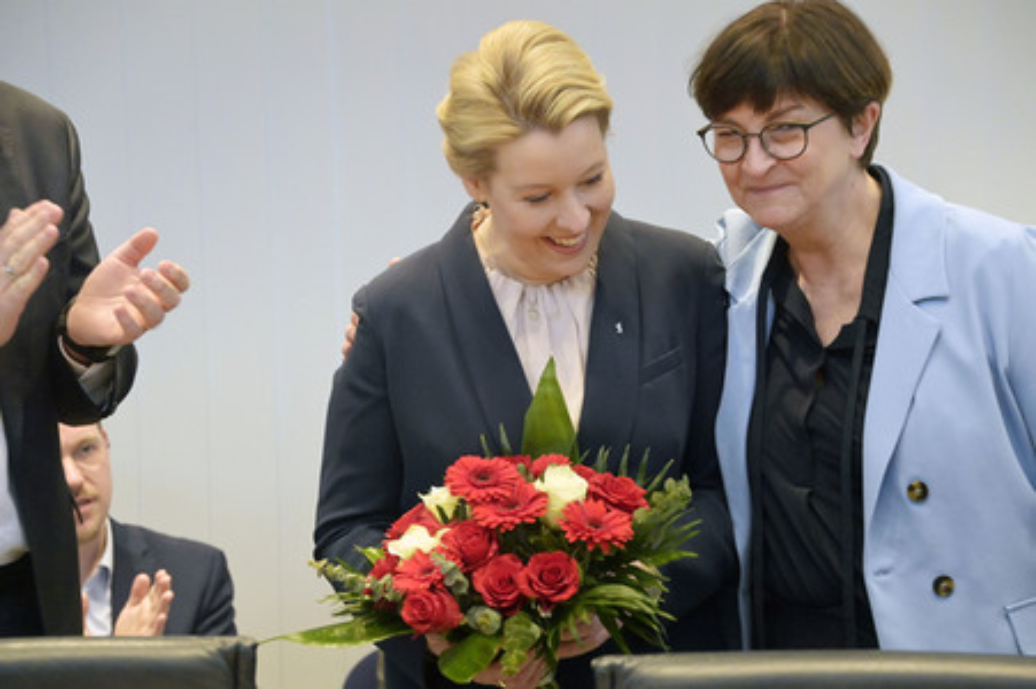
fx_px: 3336
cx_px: 518
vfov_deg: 11.8
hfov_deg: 17.7
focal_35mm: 116
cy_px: 344
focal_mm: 116
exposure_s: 1/320
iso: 10000
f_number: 5.6
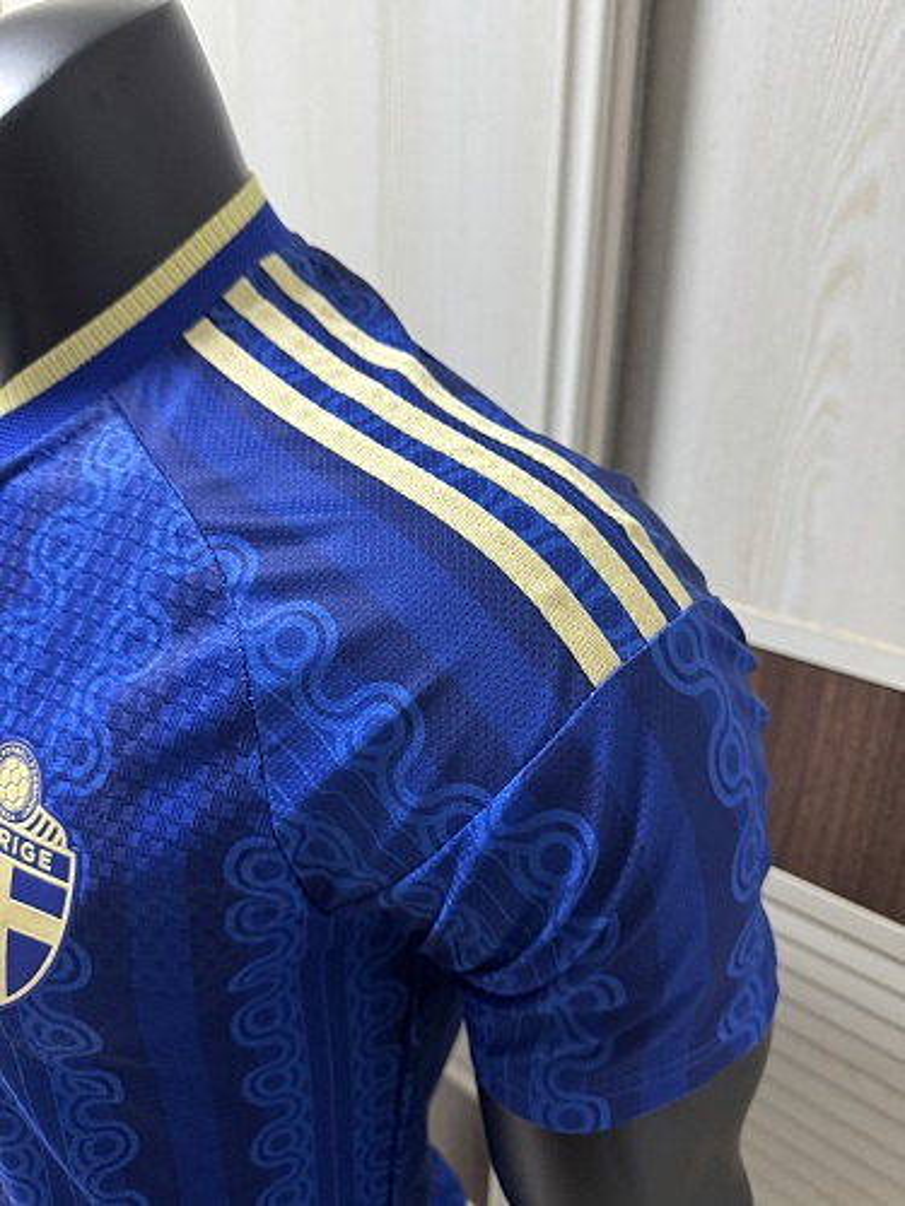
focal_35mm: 24
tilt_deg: -20.5
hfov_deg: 56.8
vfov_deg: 71.6
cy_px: 603
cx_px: 452
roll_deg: -1.2
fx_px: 837
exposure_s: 1/60
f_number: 1.78
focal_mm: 6.76
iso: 320
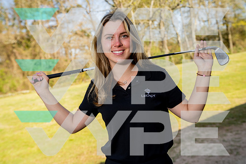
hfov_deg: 42.7
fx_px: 314
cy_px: 82
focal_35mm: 46
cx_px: 123
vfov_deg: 29.3
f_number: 4.5
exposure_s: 1/250
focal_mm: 46
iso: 100
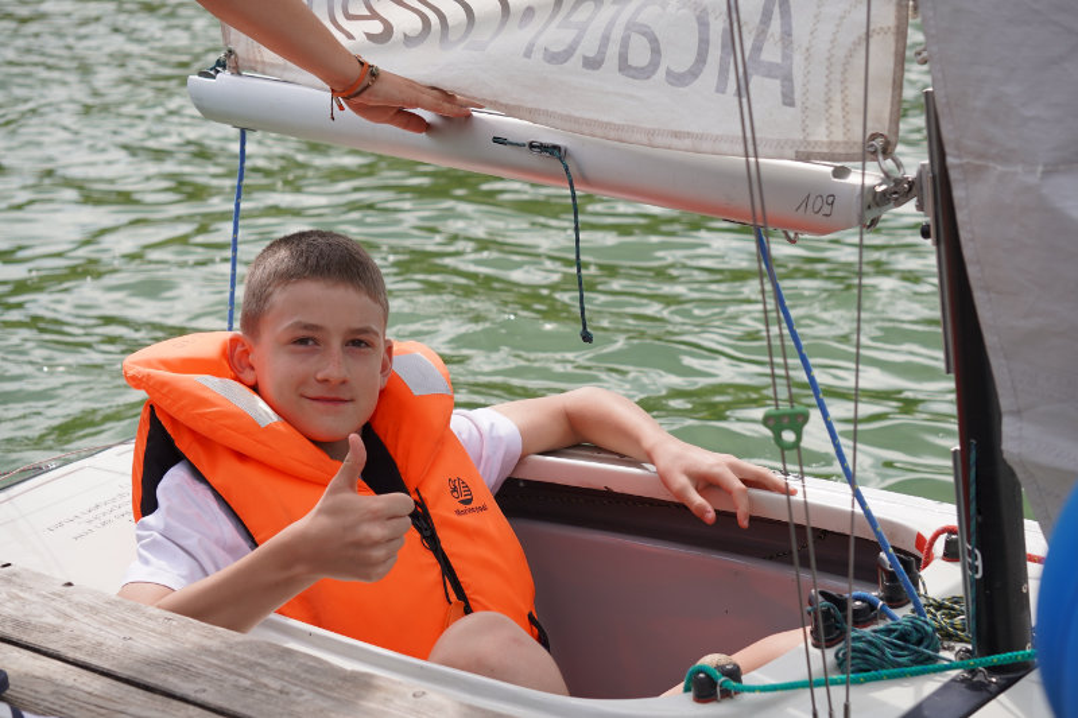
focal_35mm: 82
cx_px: 539
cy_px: 359
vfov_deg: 16.6
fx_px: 2455
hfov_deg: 24.8
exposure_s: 1/400
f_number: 5
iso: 100
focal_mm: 55
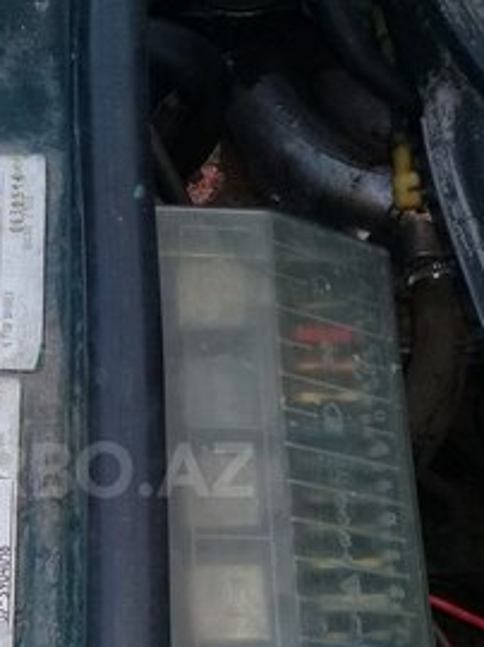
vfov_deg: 33.3
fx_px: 1064
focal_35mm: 57
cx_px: 69
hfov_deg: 25.0
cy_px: 470
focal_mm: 3.3
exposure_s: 1/50
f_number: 2.2
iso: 64
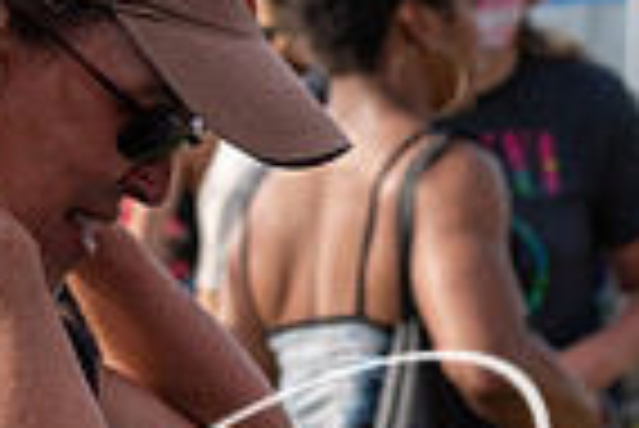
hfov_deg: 4.8
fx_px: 7640
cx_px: -90
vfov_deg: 3.2
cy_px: 178
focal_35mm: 430
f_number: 6.3
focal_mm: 70
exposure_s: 1/640
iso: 200
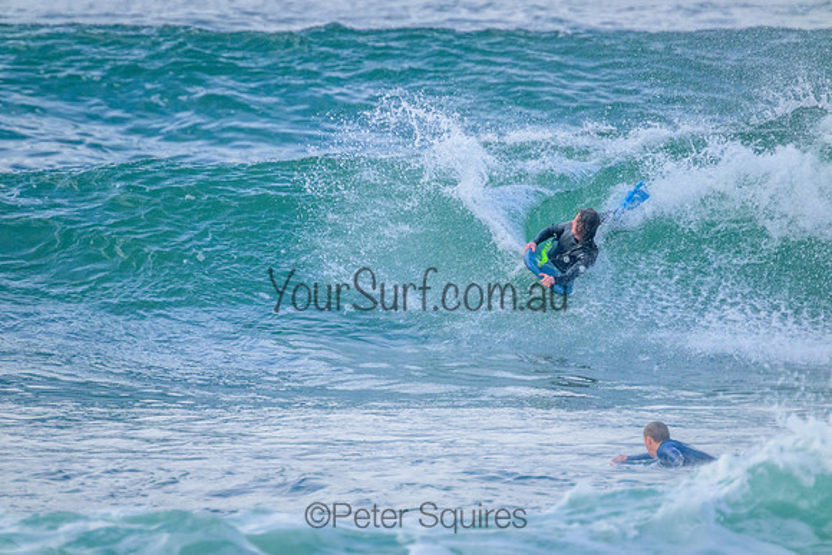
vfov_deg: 1.7
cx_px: 416
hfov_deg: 2.6
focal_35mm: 800
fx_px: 18492
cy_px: 278
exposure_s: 1/1250
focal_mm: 800
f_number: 11
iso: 4000
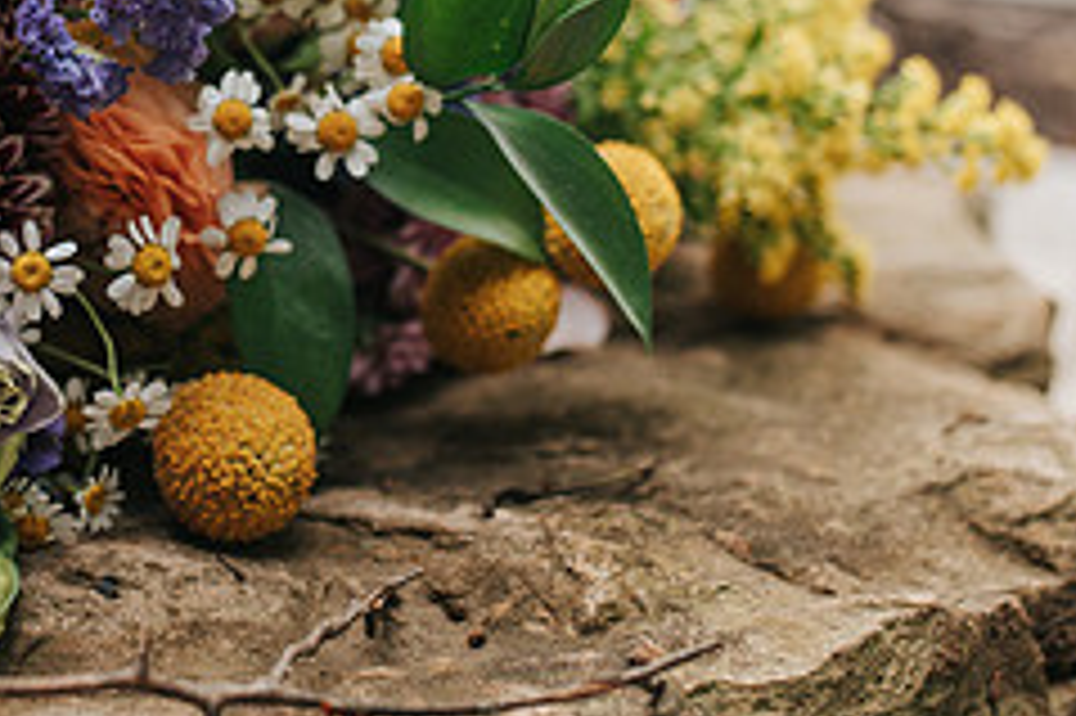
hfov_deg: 23.7
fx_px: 2539
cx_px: 293
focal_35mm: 85
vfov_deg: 15.9
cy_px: 95
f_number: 2.8
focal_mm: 35
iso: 500
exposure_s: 1/1000
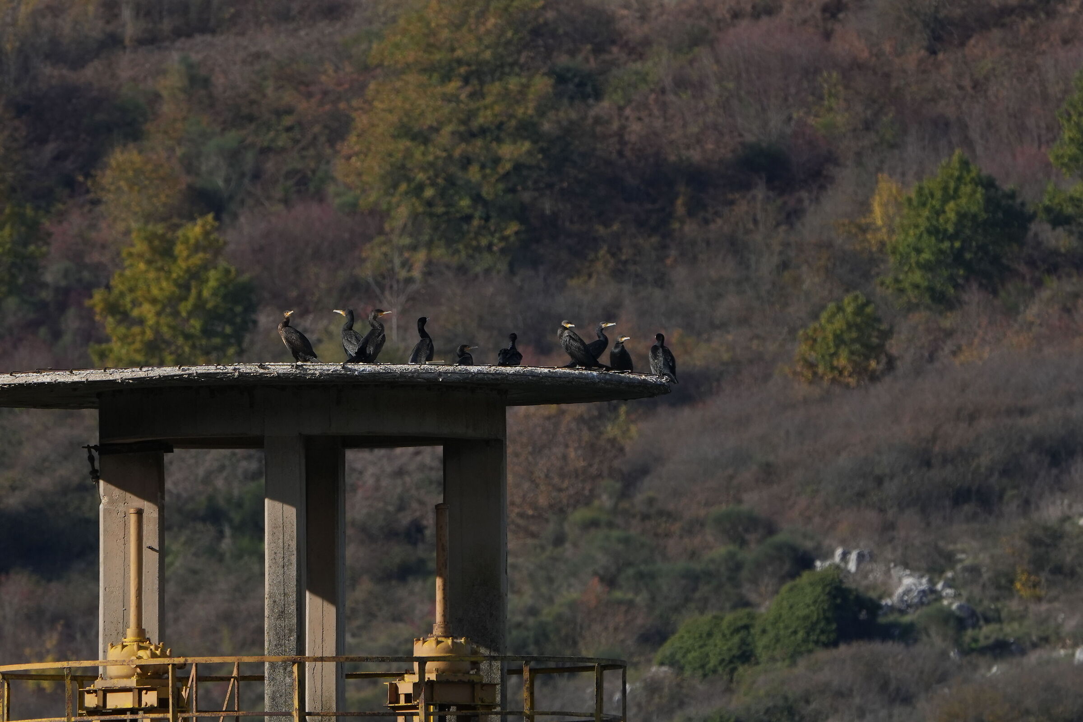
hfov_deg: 2.3
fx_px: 27073
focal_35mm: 900
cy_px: 361
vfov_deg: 1.5
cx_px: 542
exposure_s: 1/1000
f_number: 11
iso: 640
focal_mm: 600
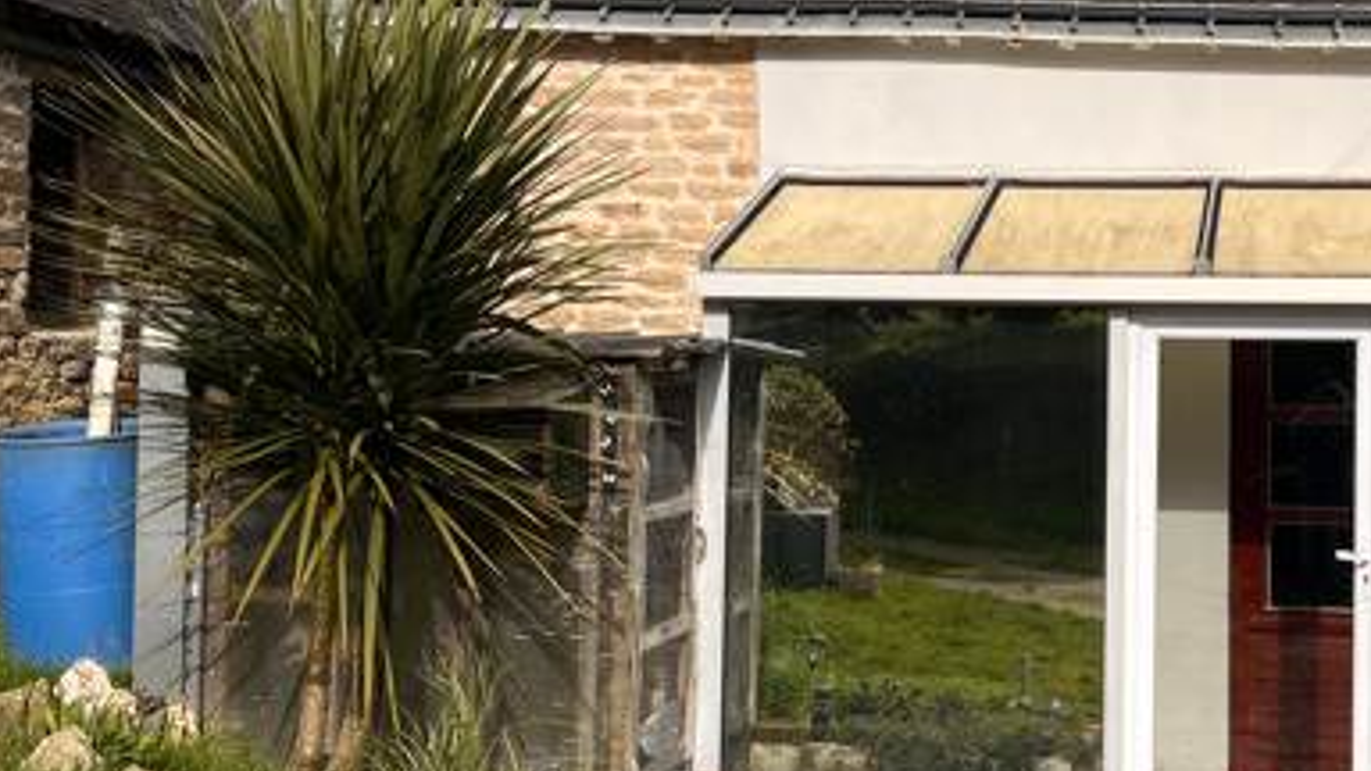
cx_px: 1050
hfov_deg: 34.6
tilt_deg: +1.4
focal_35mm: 59
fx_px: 2145
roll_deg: -1.0
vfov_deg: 20.4
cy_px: 321
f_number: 1.6
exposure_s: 1/3521
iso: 50
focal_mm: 5.1
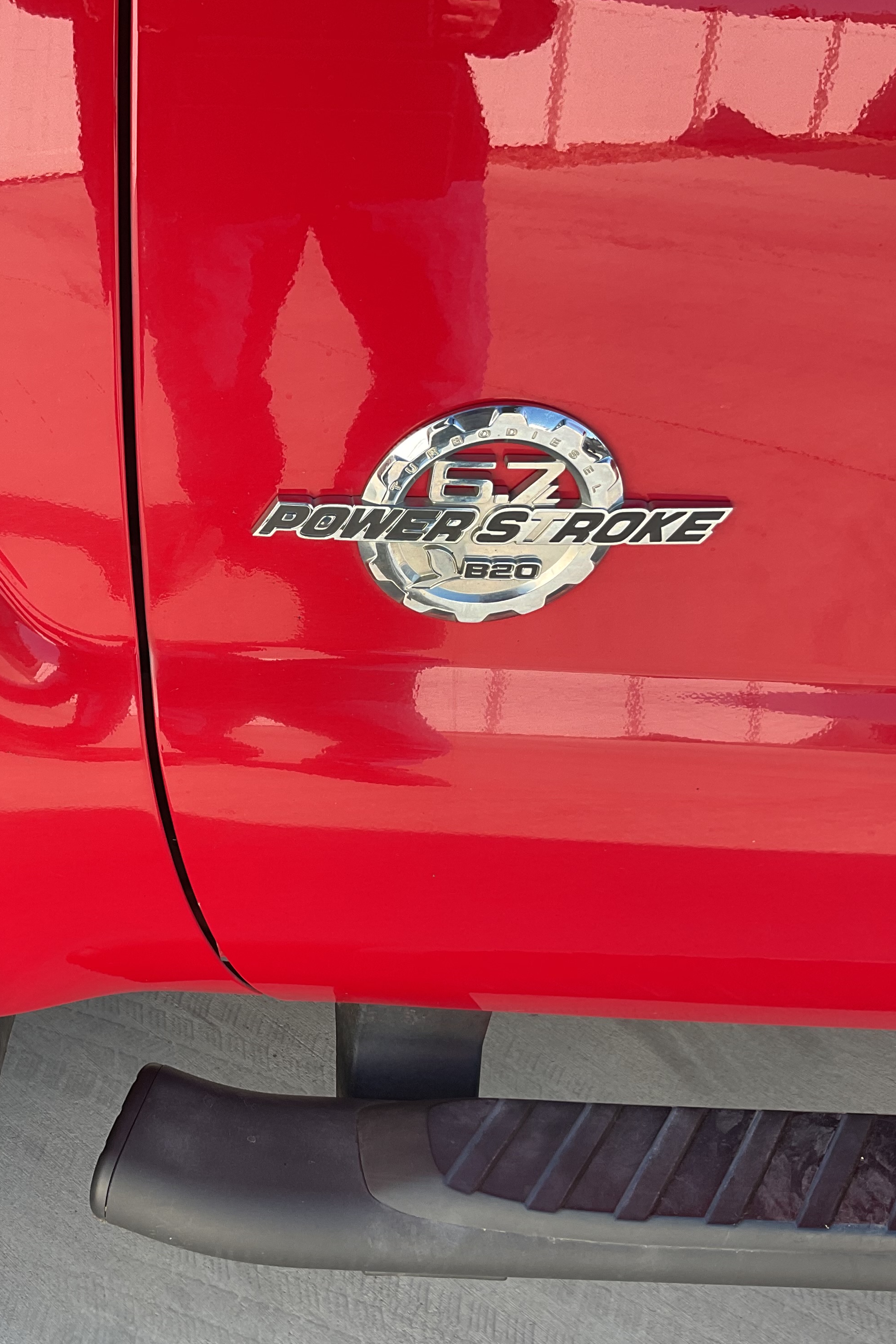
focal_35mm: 41
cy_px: 681
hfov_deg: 31.3
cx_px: 113
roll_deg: -0.8
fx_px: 1531
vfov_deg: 47.4
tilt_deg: -34.8
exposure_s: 1/287
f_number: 1.8
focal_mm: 3
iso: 16
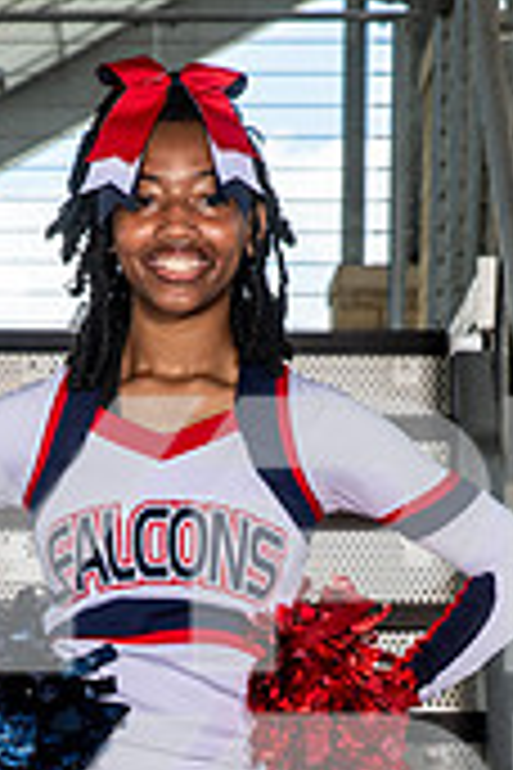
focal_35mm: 163
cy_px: 856
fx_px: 3484
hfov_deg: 8.4
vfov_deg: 12.4
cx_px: 148
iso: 200
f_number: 7.1
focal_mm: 62
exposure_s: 1/320
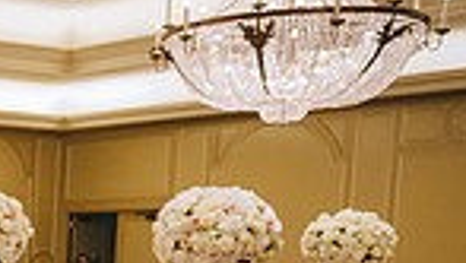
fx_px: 1224
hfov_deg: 17.1
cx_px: -409
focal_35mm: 99
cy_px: 375
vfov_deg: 11.8
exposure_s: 1/160
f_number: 3.5
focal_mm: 24
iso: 2500
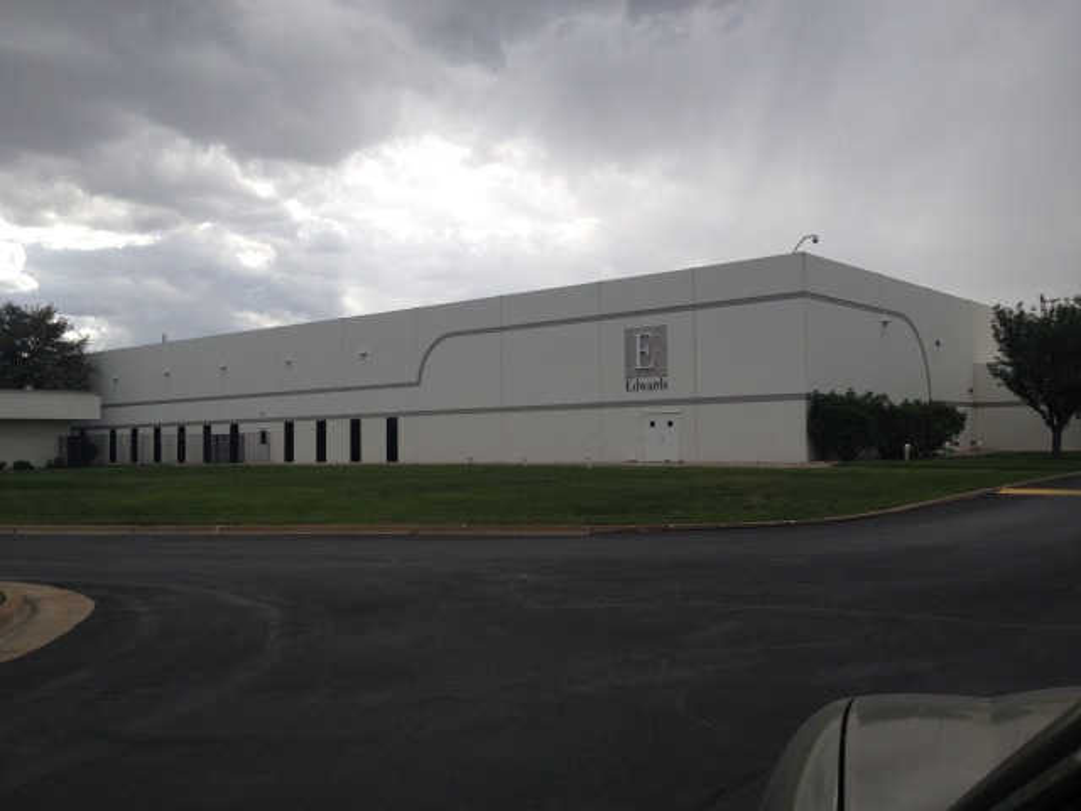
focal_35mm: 35
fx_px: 1093
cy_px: 406
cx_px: 540
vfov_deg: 40.7
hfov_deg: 52.6
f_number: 2.4
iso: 50
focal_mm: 4.28
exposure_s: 1/1200
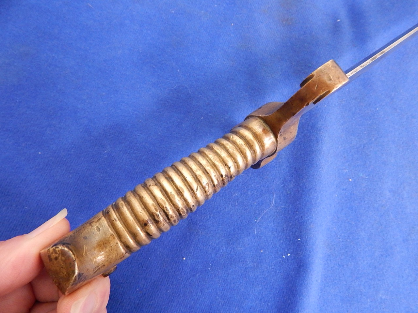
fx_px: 266
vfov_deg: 61.1
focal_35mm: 22
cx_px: 209
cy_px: 156
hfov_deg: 76.4
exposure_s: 1/10
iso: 400
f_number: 3
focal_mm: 4
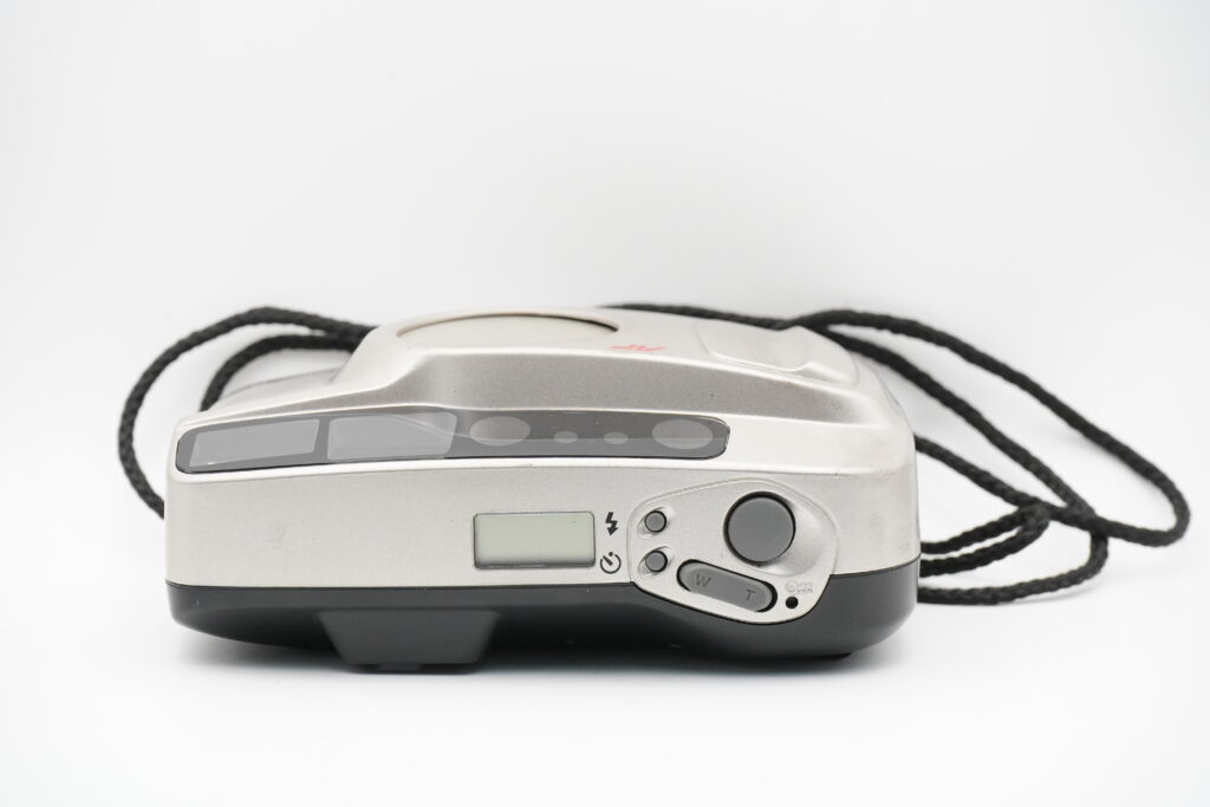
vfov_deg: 19.5
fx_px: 2353
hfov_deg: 28.8
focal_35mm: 70
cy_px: 404
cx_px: 605
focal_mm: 70
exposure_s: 1/125
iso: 4000
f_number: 11
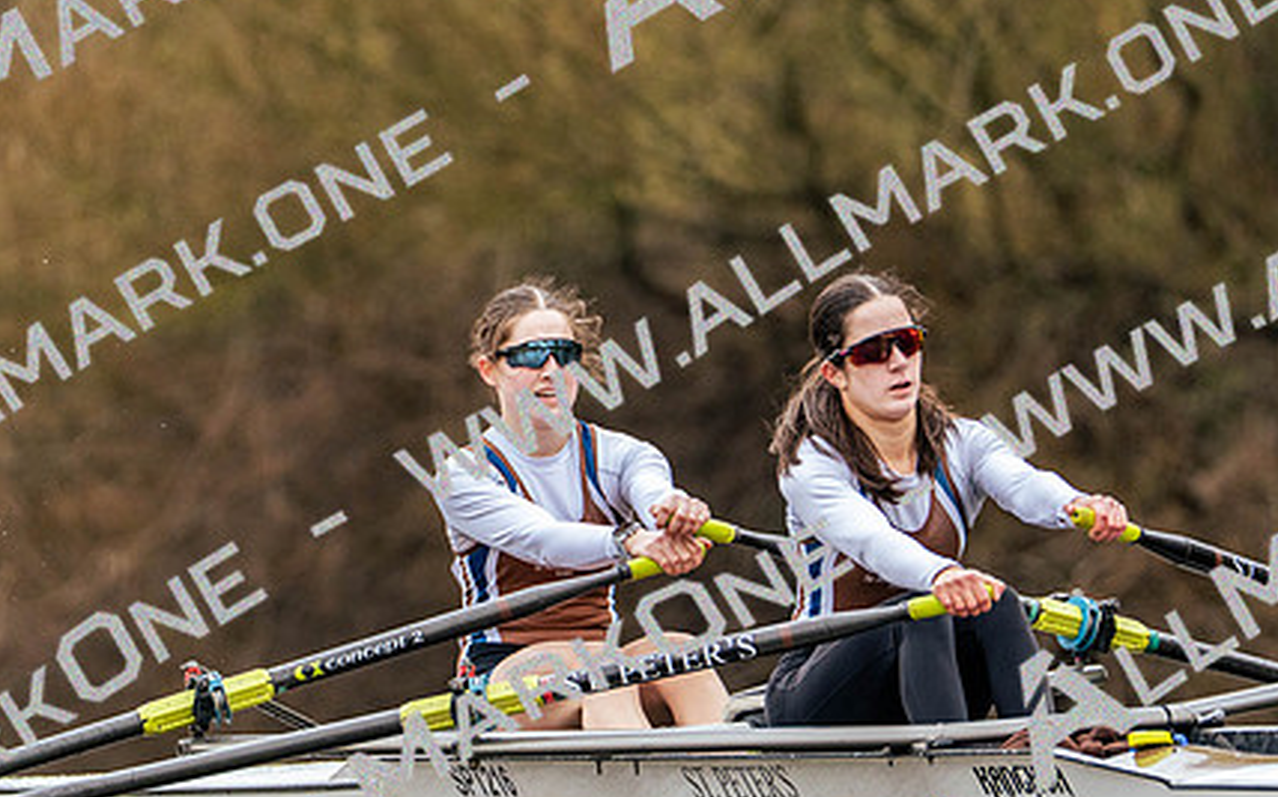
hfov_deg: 3.6
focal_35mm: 589
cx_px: 764
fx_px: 20504
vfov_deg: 2.2
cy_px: 509
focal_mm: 426
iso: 2500
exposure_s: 1/2000
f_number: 6.3
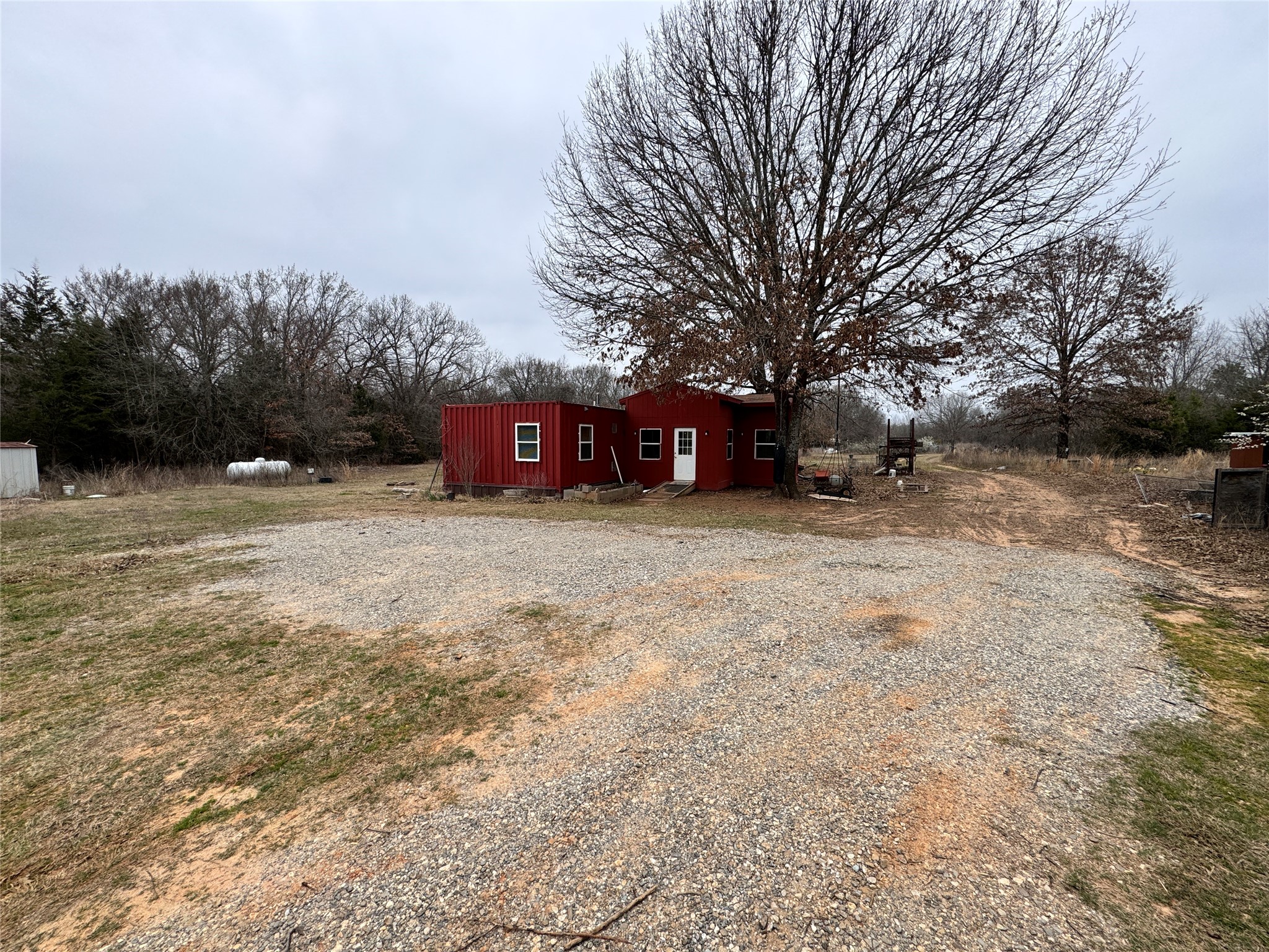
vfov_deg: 85.7
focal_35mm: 14
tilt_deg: -4.9
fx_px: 513
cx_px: 634
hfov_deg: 102.1
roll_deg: -0.3
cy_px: 476
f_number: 2.2
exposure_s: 1/889
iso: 40
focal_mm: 2.22
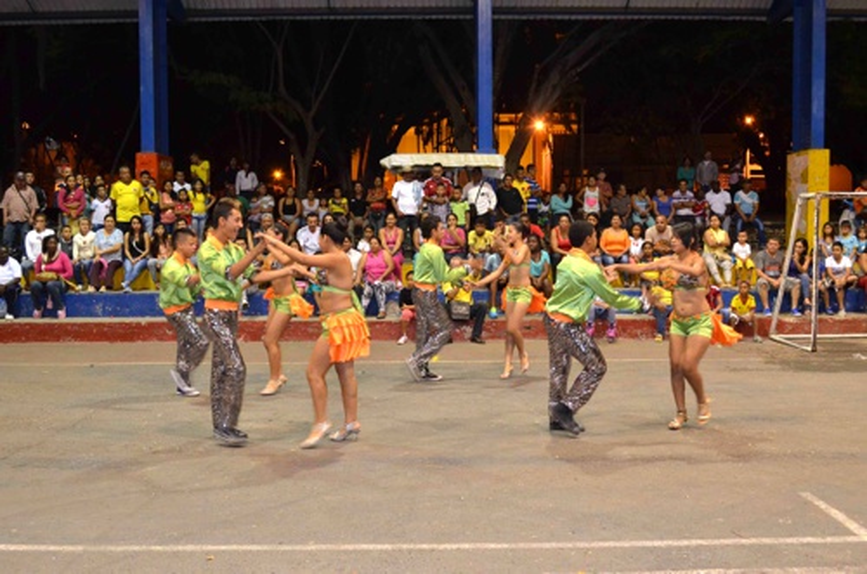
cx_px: 434
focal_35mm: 36
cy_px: 287
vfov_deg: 36.7
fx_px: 865
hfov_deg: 53.2
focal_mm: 24
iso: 2000
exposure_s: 1/40
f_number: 5.6
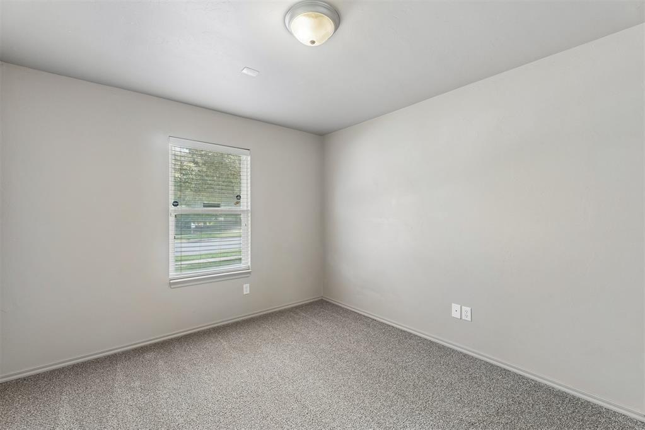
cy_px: 215
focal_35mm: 15
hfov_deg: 100.4
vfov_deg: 77.3
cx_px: 322
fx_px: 269
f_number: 7.1
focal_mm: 10
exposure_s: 1/20
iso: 200
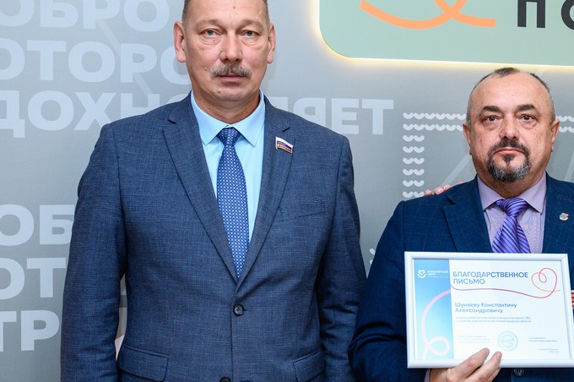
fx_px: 1195
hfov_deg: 26.3
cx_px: 500
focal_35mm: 75
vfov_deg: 18.1
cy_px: 195
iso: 1000
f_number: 3.5
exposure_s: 1/160
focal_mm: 34
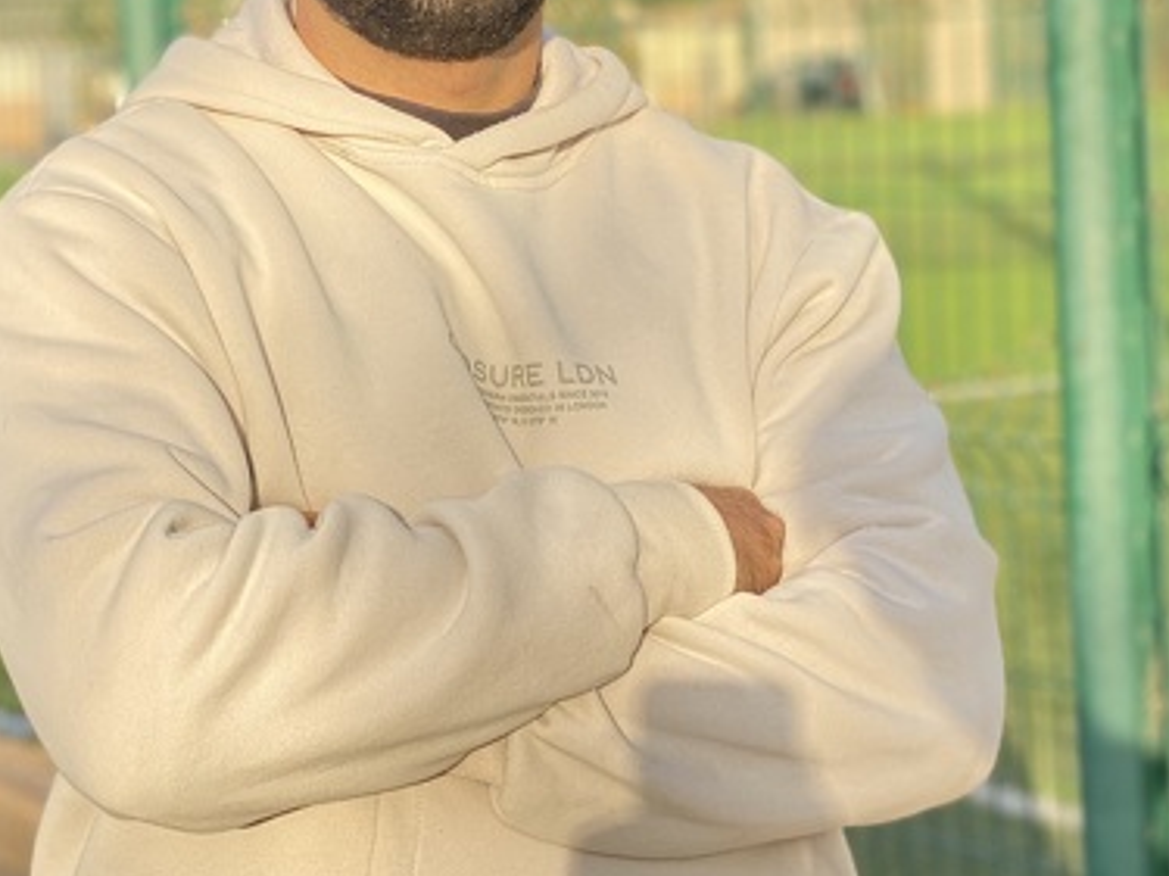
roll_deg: +2.3
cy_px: 184
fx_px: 3275
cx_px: 463
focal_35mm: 97
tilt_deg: -0.6
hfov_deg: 20.2
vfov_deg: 15.1
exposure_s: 1/363
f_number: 2
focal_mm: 6
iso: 20
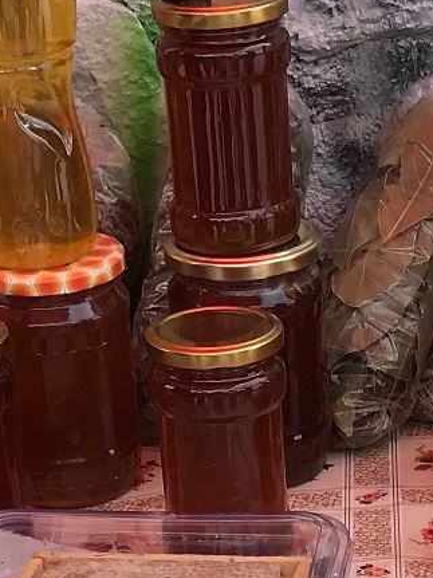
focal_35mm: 131
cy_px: 972
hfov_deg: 11.3
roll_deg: +0.8
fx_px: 2186
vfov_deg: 13.8
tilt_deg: -33.4
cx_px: 264
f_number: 1.8
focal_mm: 3.99
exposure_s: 1/573
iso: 20
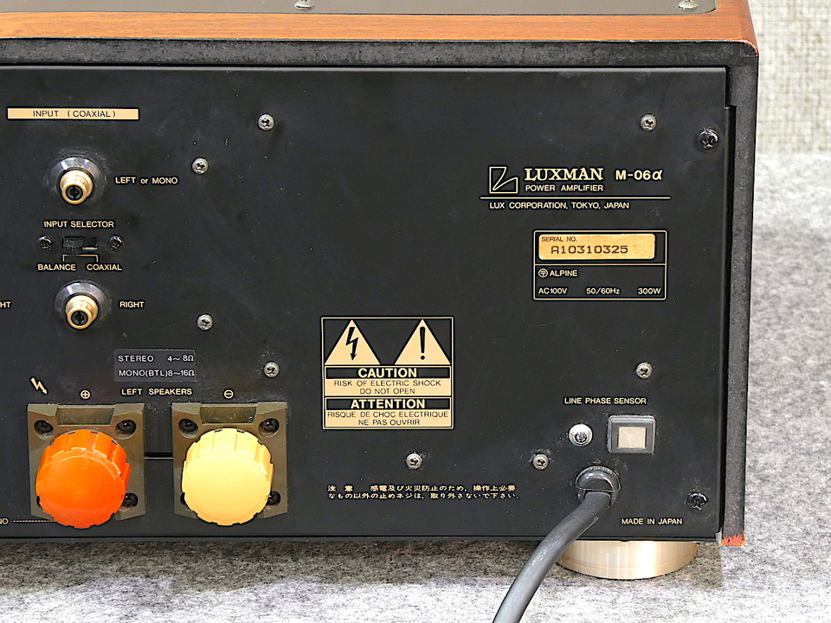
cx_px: 416
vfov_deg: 9.3
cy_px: 312
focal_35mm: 160
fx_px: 3841
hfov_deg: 12.3
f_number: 5.5
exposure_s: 1/2
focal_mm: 28.7
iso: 200
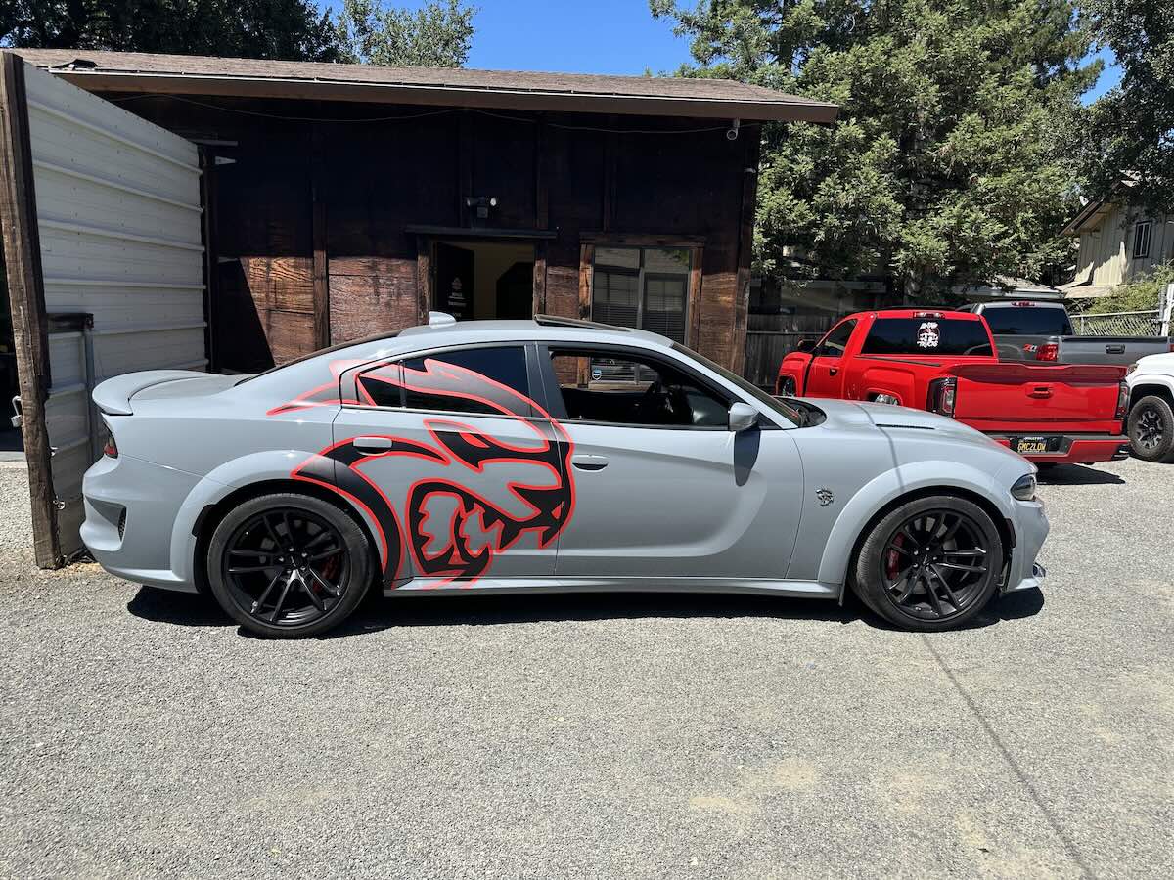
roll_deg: -2.3
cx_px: 587
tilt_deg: -8.0
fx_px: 814
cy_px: 440
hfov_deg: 71.6
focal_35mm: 24
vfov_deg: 56.8
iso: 80
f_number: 1.78
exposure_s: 1/3247
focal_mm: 6.86
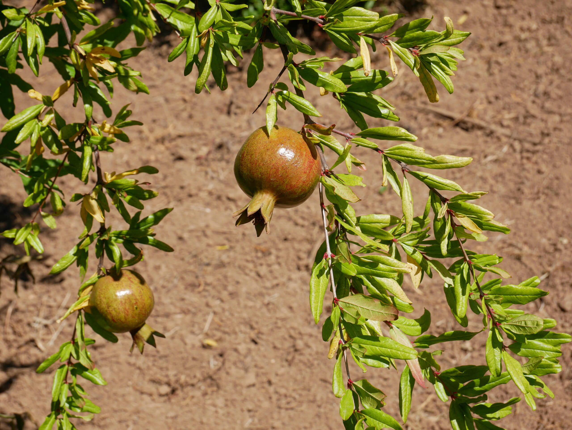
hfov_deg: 27.0
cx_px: 286
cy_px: 215
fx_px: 1190
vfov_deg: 20.5
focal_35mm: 72
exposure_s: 1/400
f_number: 9
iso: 200
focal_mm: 36
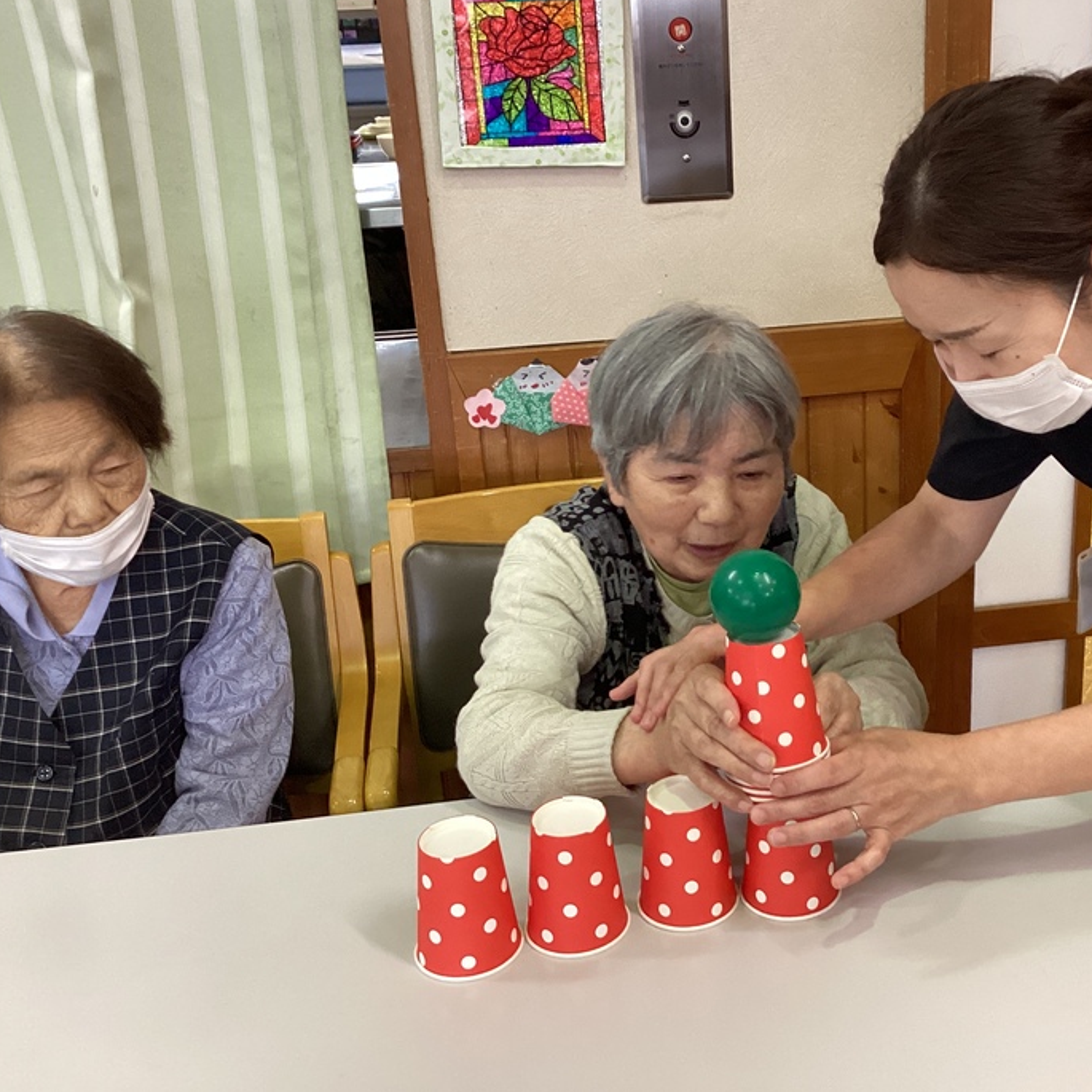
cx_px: 757
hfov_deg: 41.1
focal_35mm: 40
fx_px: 1428
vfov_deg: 41.8
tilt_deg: -20.7
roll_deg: +1.7
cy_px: 501
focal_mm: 3.3
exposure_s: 1/60
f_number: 2.4
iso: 250
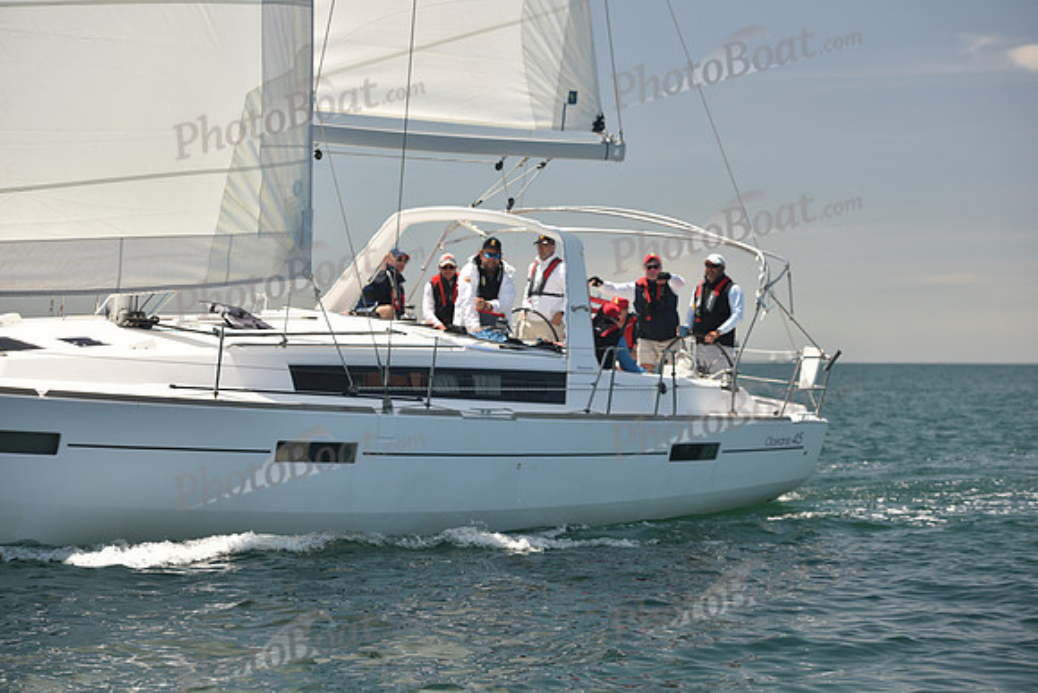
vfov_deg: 14.9
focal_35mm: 92
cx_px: 519
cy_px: 346
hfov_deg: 22.1
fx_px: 2653
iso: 250
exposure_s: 1/800
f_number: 4.5
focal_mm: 92
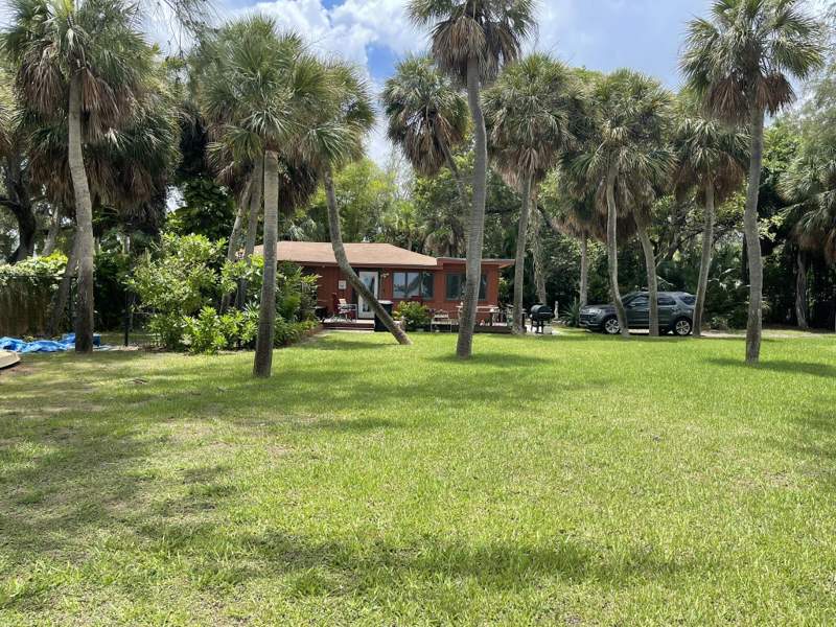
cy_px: 314
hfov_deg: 69.4
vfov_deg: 54.9
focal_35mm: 25
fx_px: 604
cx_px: 418
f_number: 1.6
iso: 32
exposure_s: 1/1456
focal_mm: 5.1
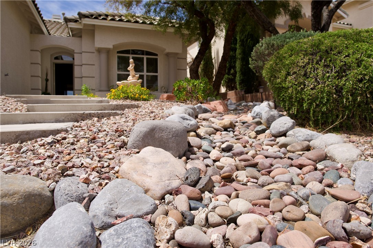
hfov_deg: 73.7
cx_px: 186
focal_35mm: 24
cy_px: 124
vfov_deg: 53.1
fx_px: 249
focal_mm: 16
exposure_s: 1/1000
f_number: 4.5
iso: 100
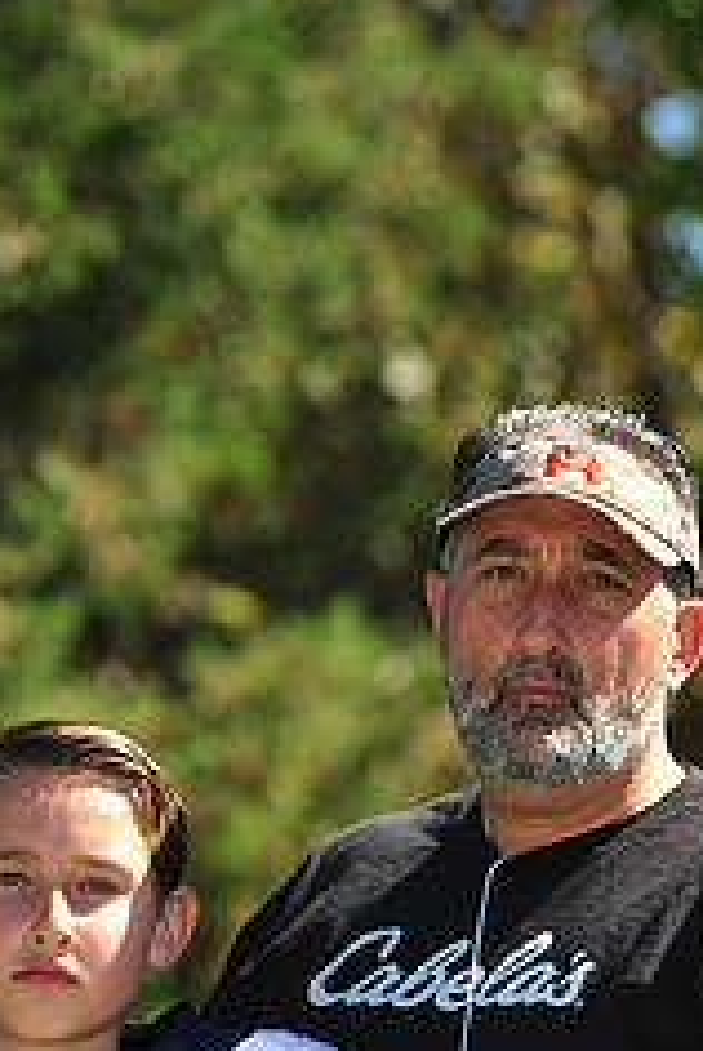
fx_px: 11097
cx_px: 200
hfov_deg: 3.6
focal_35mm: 380
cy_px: 1220
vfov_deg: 5.4
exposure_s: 1/1250
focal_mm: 155
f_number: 5.6
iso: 400
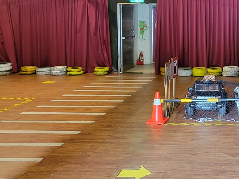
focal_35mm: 49
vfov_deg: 29.1
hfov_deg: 36.3
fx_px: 338
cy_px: 40
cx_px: 219
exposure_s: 1/30
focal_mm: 5.4
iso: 640
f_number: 1.8
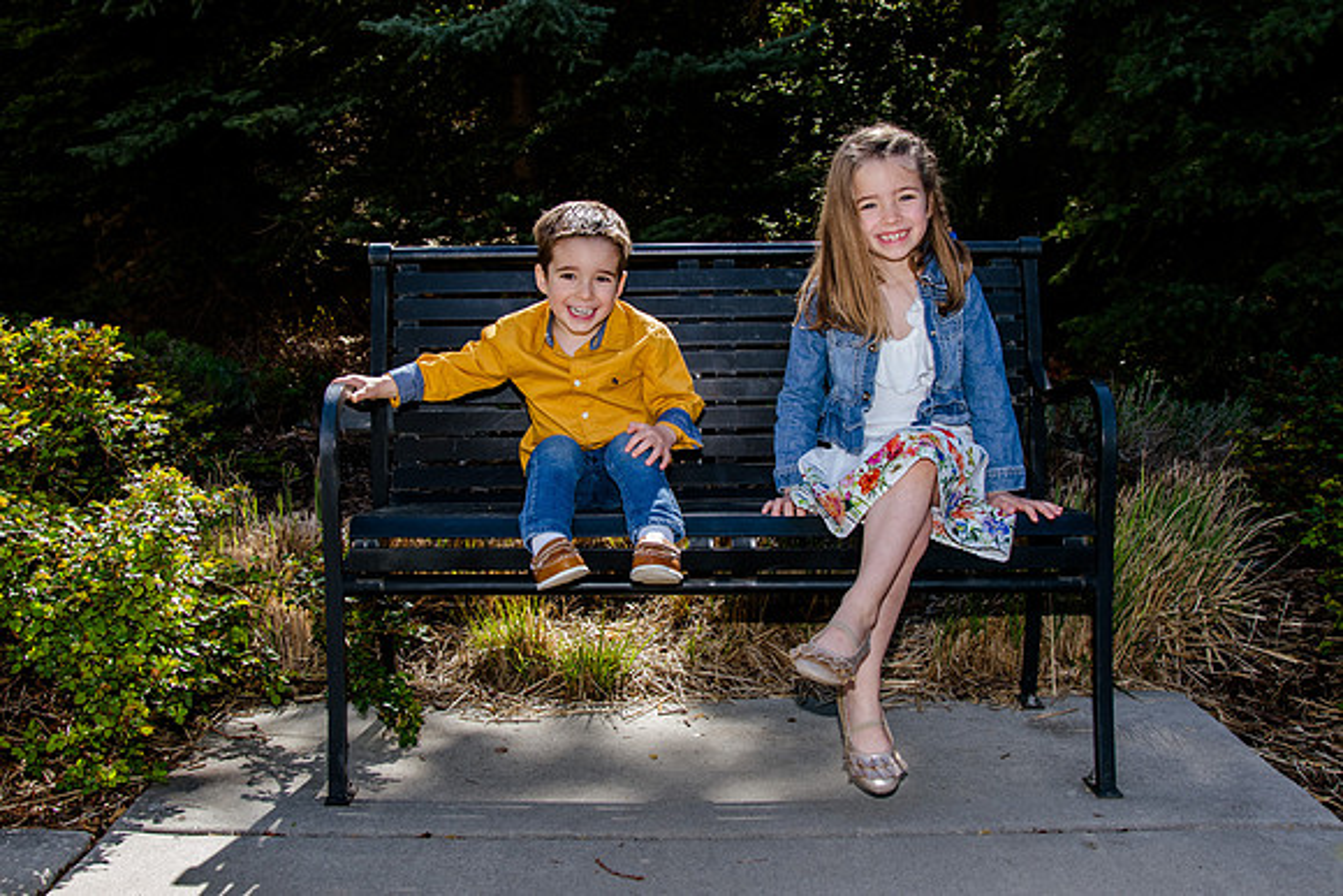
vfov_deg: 34.5
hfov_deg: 49.9
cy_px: 418
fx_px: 1444
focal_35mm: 39
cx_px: 652
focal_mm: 24
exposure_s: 1/250
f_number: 5.6
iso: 200
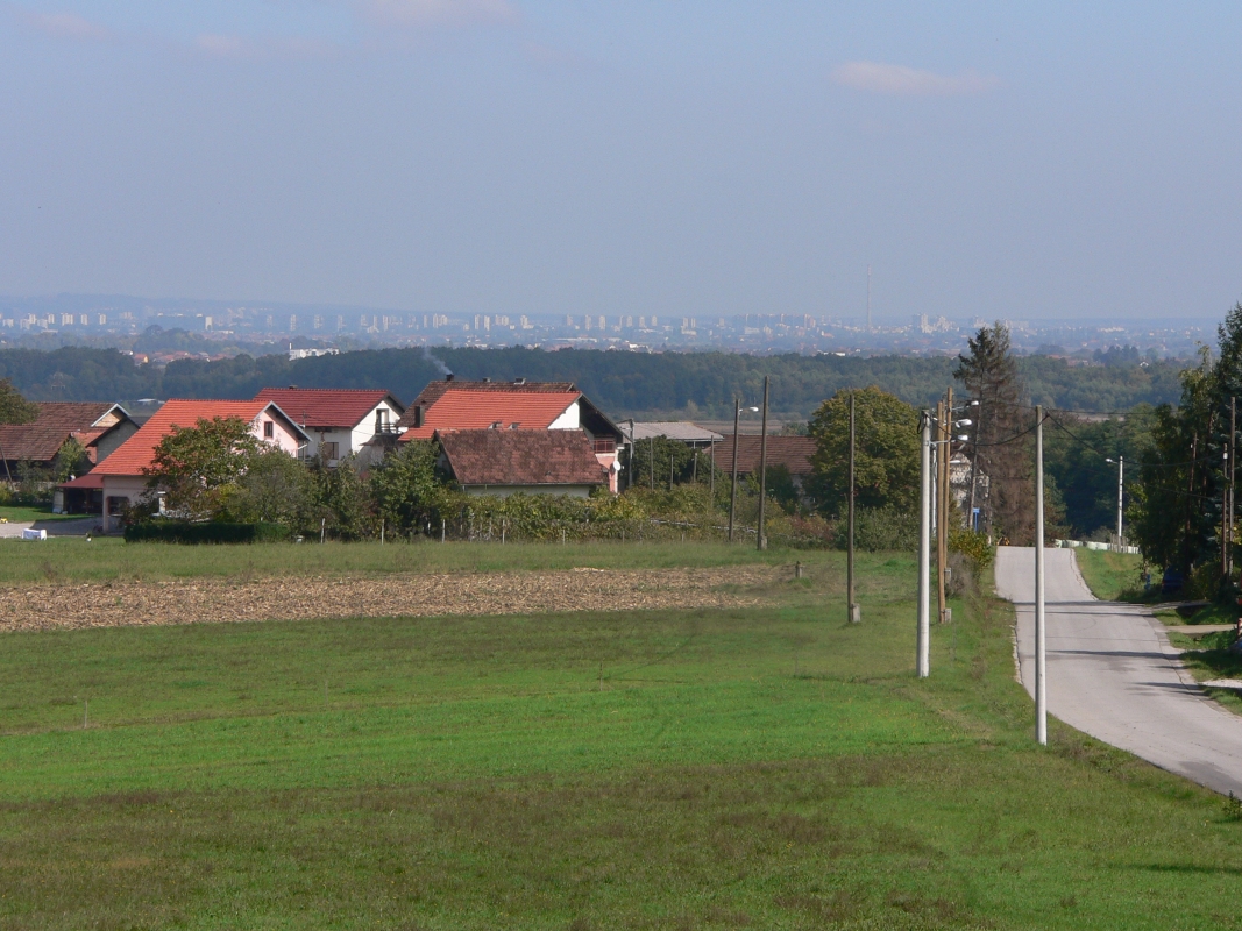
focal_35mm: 167
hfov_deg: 11.8
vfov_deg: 8.9
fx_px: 5991
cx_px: 621
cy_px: 466
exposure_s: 1/500
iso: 80
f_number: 5.2
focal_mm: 27.9
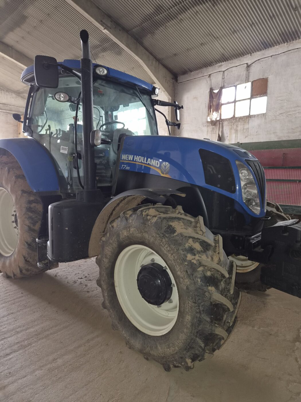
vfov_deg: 73.9
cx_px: 150
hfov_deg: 58.9
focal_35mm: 23
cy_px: 201
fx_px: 267
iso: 160
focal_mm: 5.4
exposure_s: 1/20
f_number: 1.8
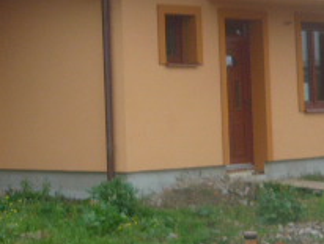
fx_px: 1134
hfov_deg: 15.9
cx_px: -13
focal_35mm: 121
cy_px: -14
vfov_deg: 12.1
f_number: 2.8
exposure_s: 1/50
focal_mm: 5.5
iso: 100
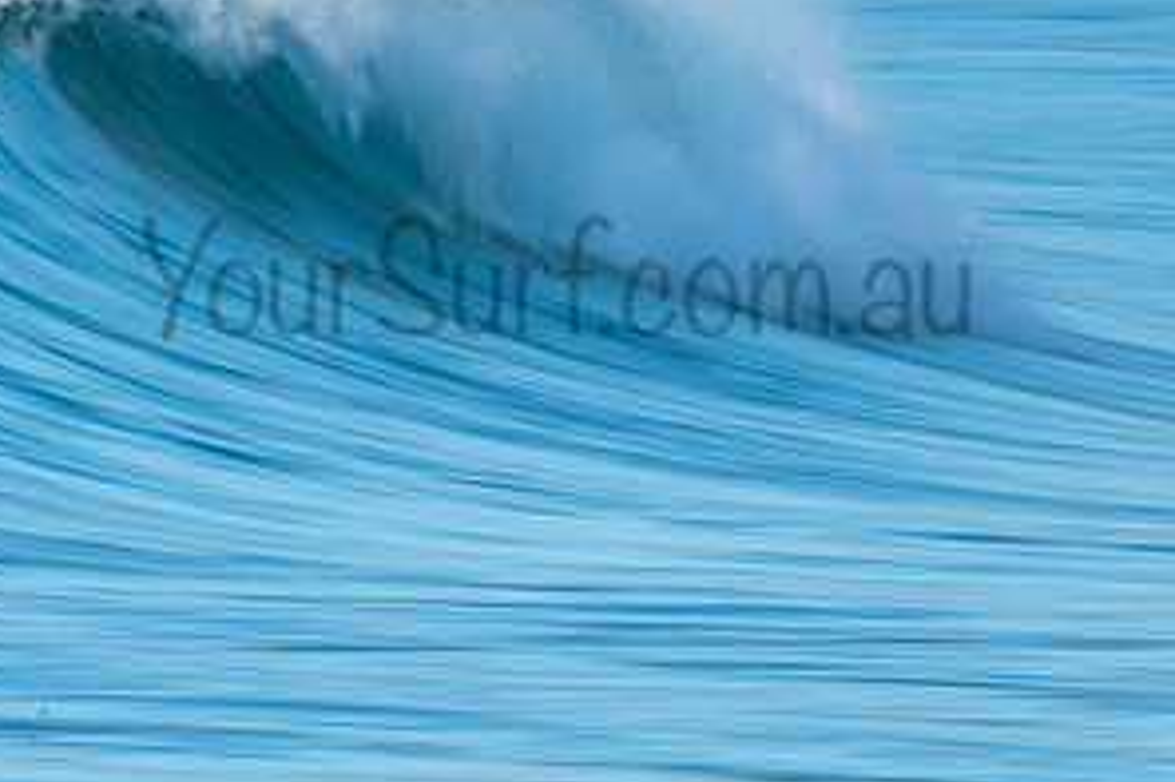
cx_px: 552
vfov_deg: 0.9
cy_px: 244
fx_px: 47983
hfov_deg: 1.4
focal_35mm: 1471
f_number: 29
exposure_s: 1/20
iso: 100
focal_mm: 500
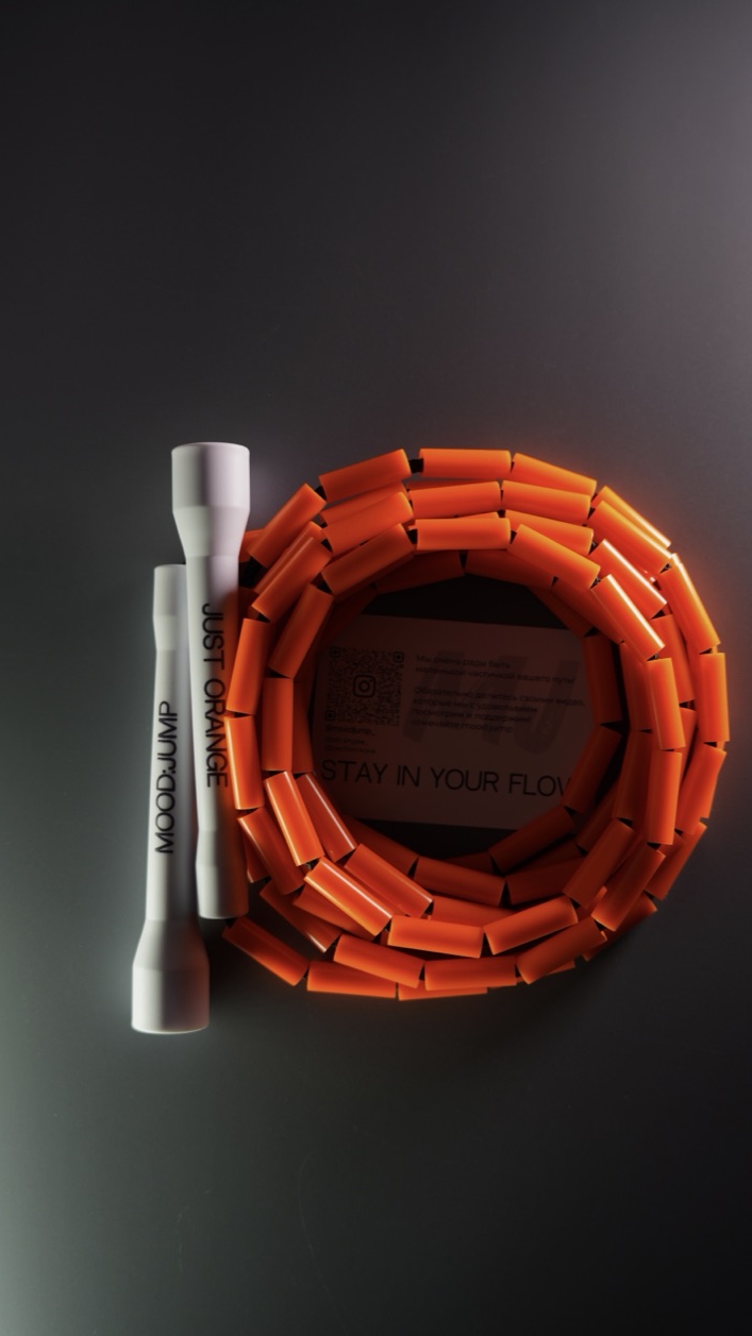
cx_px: 457
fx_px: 1241
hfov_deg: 33.6
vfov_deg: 56.6
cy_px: 676
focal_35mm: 35
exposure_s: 1/30
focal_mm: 30
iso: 100
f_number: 2.8
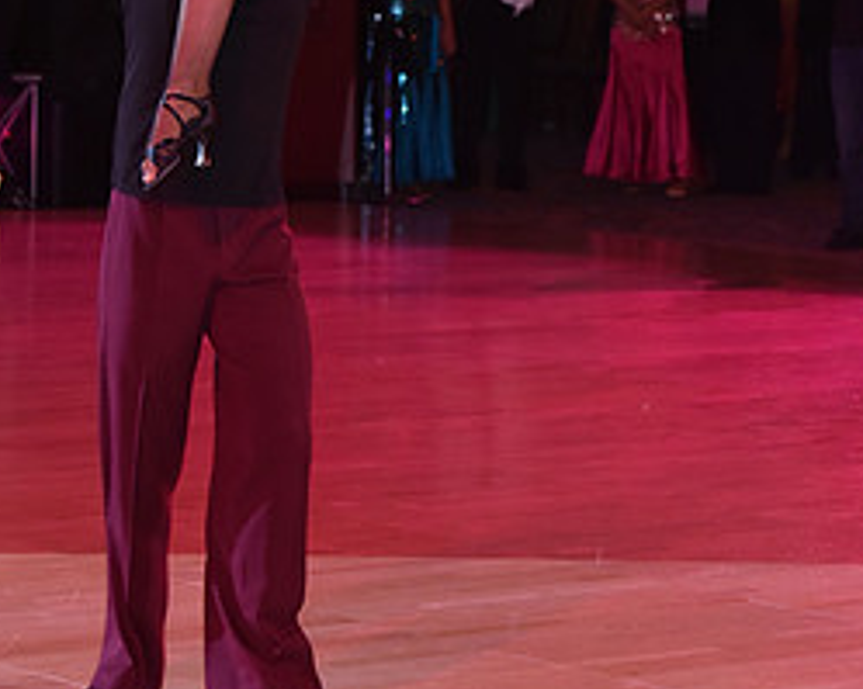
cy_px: -138
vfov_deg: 8.1
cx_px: 282
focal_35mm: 188
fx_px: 4800
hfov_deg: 10.3
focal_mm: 86
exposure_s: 1/250
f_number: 4.5
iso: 1600
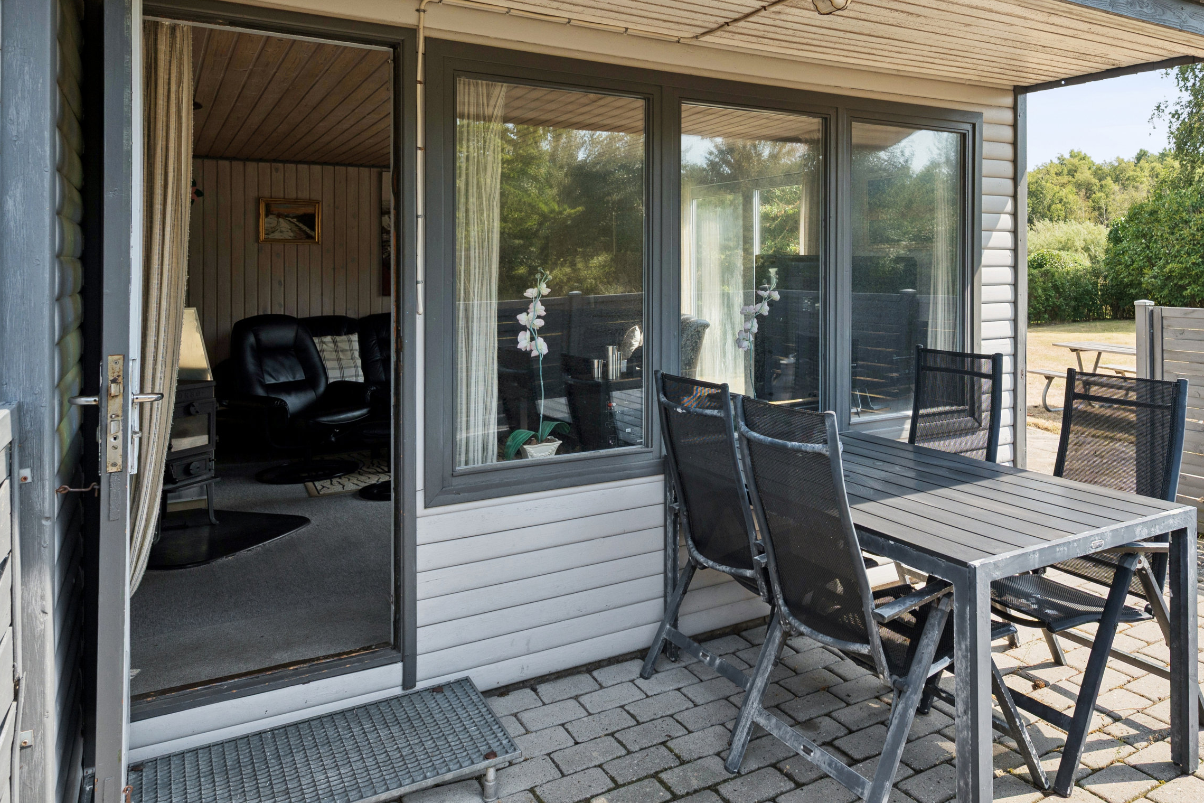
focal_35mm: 26
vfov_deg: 49.6
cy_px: 293
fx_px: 858
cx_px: 727
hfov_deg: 69.3
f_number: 8
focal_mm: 19.5
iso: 320
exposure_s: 1/200
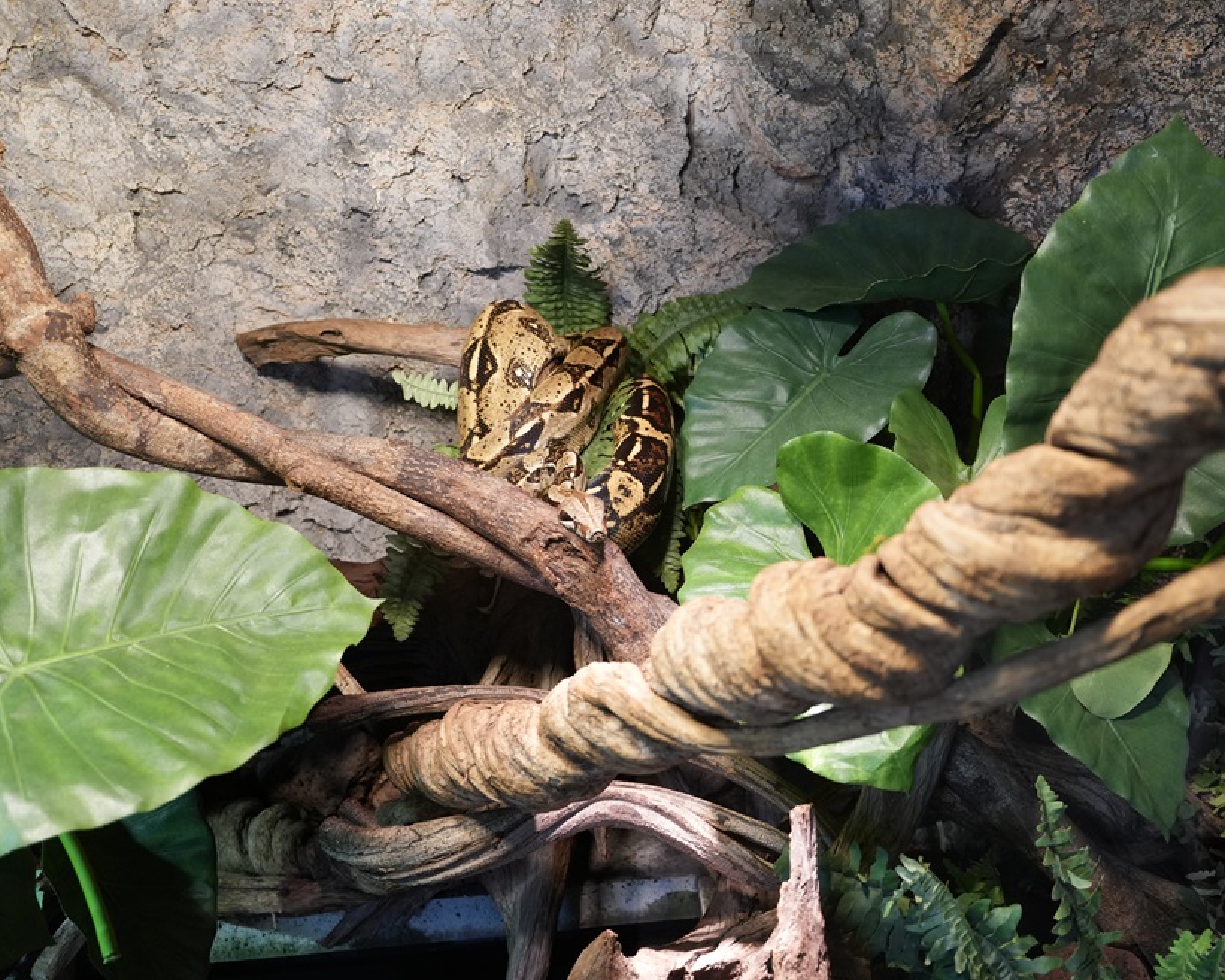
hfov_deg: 45.7
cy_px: 492
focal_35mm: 40
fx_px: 1450
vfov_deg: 37.3
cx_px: 673
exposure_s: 1/160
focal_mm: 35
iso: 2500
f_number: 4
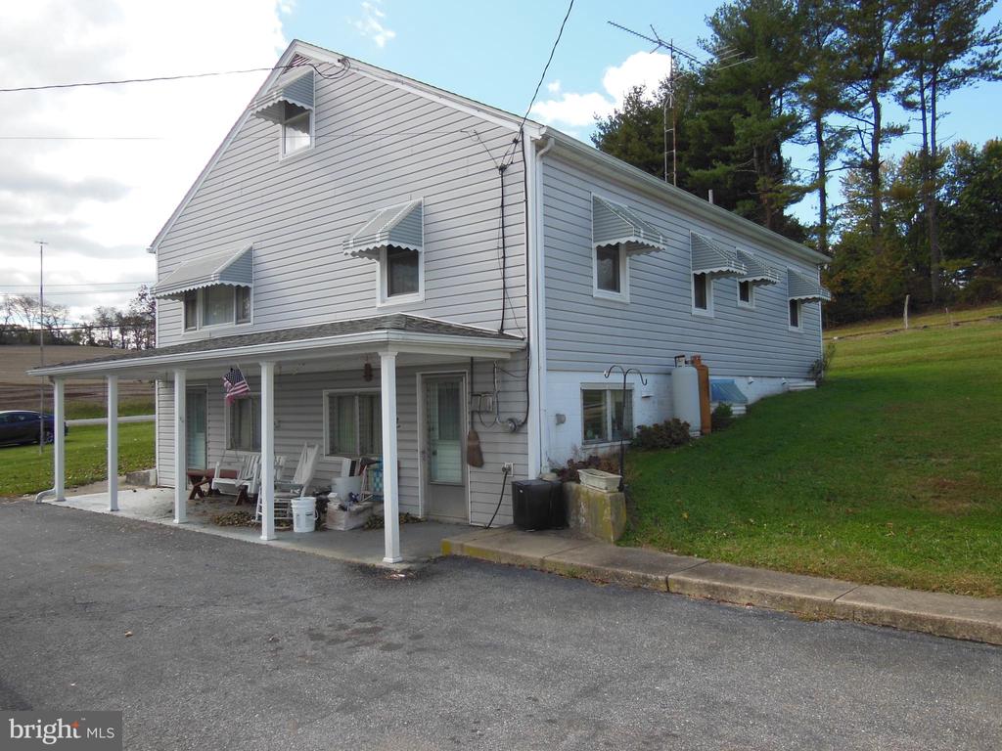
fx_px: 724
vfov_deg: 54.9
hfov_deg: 69.4
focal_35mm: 25
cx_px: 501
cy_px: 376
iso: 125
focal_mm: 4.5
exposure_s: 1/640
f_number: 3.5
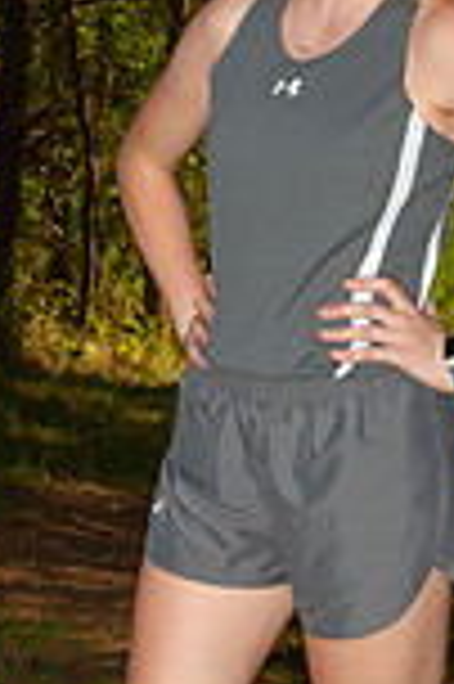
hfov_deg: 6.8
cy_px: 356
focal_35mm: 200
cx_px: 317
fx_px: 3792
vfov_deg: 10.3
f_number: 8
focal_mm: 45
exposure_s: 1/200
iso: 125
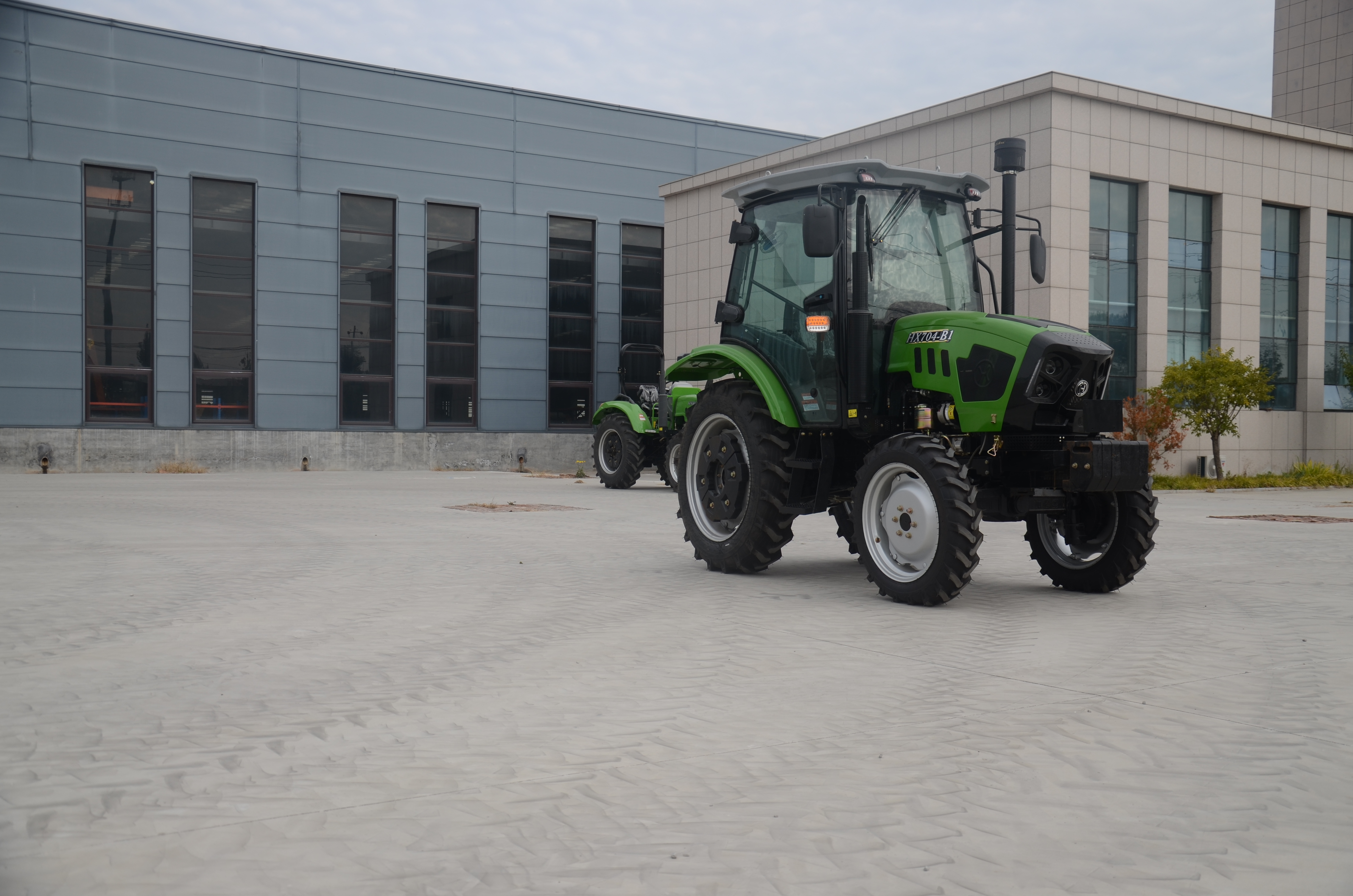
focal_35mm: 36
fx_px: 1350
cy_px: 448
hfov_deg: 53.2
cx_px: 676
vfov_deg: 36.7
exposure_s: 1/800
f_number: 3.8
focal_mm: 24
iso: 100
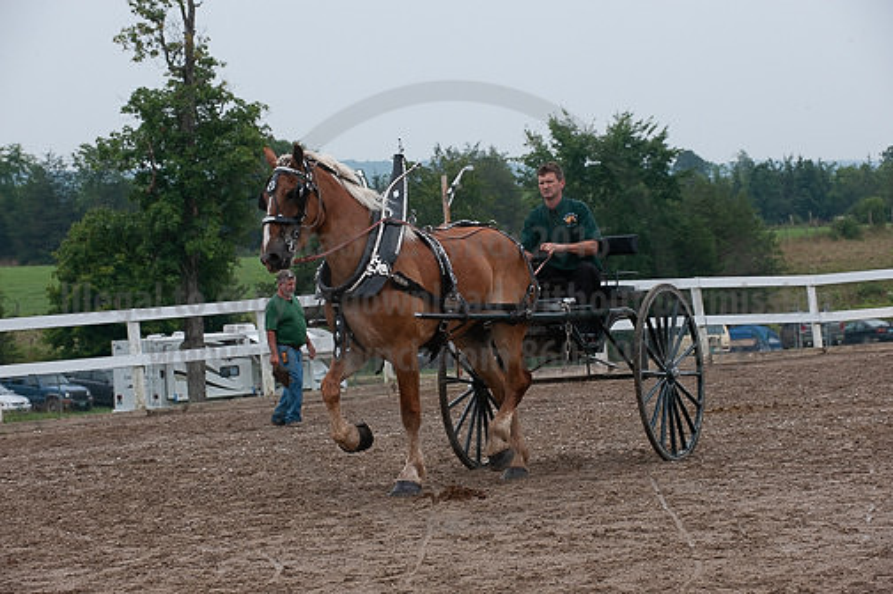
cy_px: 297
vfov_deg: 9.8
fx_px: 3469
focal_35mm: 140
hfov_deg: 14.7
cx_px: 446
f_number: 5.6
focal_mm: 140
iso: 1000
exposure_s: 1/1000
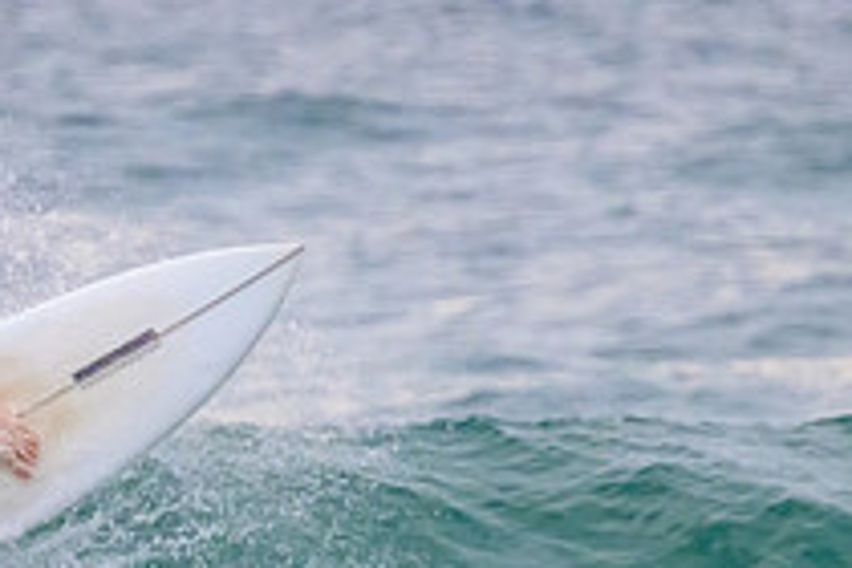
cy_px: 655
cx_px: 53
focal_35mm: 2209
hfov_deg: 0.9
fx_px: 52276
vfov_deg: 0.6
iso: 14400
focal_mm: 800
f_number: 11
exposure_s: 1/1600
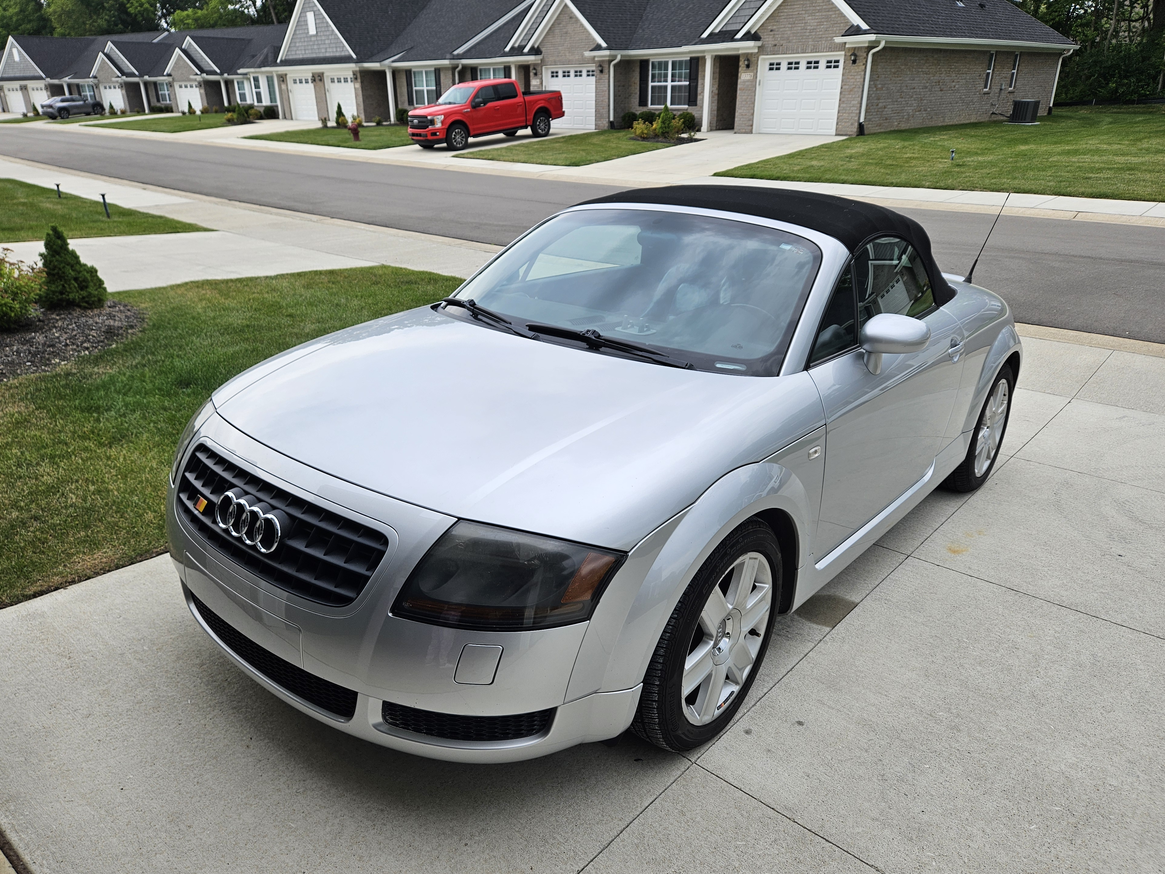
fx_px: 808
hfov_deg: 71.6
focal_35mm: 24
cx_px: 558
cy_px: 454
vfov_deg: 56.8
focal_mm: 5.4
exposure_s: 1/395
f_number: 1.8
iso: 25
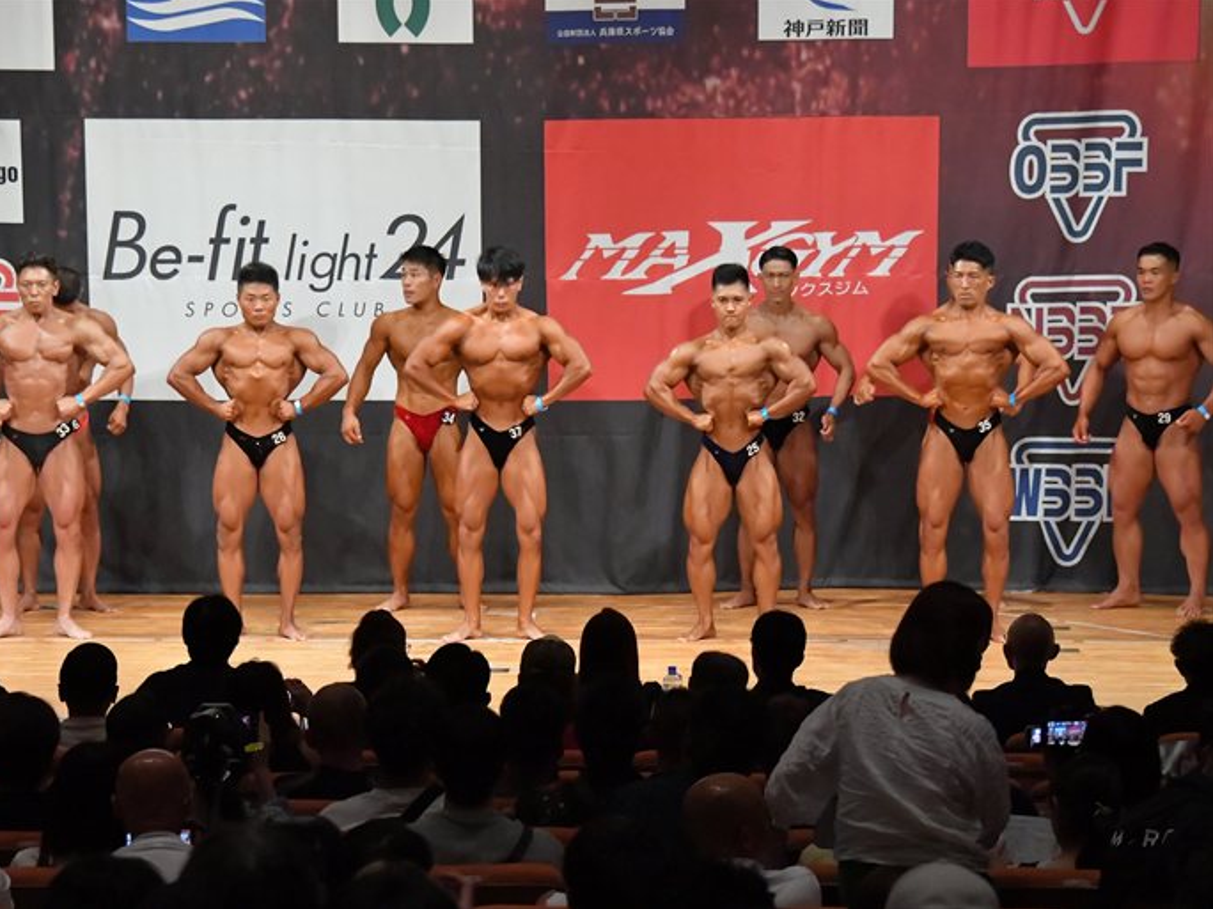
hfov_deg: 13.4
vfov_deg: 10.1
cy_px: 454
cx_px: 528
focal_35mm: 147
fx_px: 5151
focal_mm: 90
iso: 10000
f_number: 5.6
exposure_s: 1/400
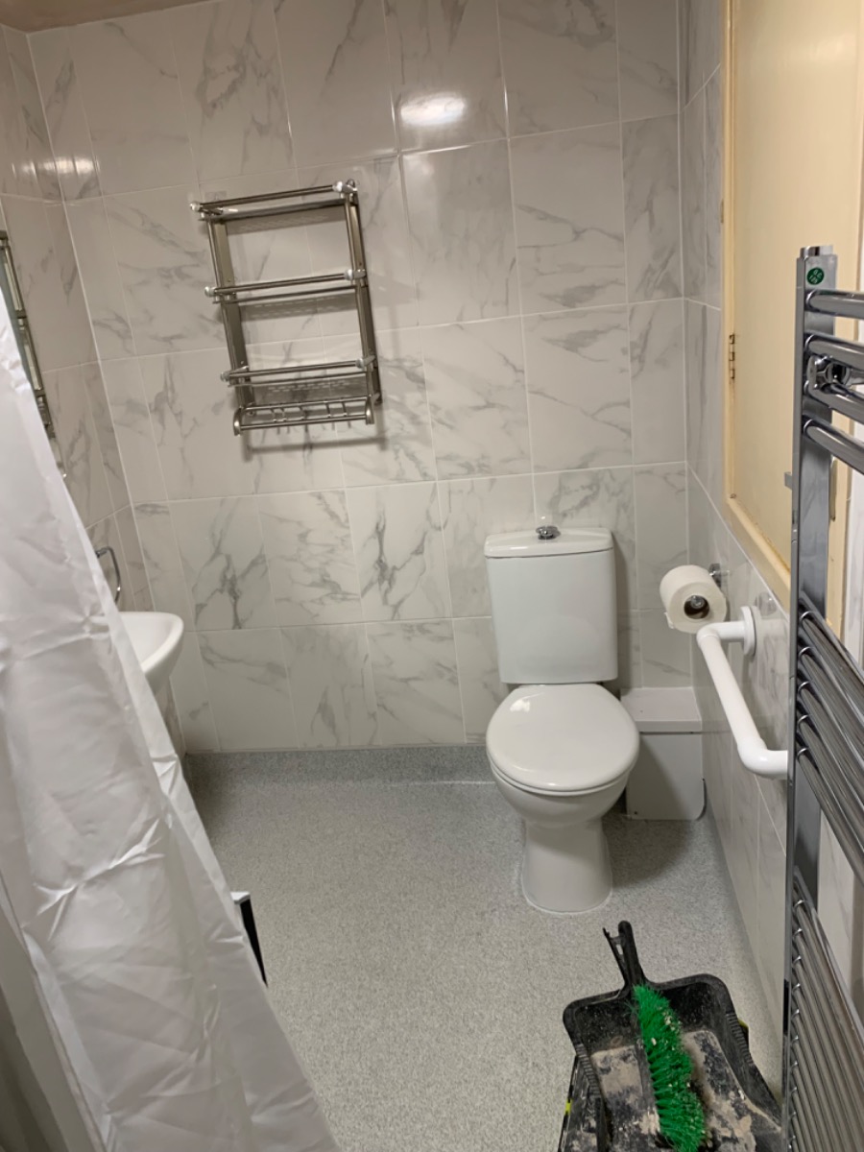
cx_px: 432
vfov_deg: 67.3
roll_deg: +7.2
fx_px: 865
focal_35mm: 26
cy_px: 576
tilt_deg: -18.2
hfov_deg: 53.1
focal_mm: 4.25
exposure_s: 1/50
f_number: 1.8
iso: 64
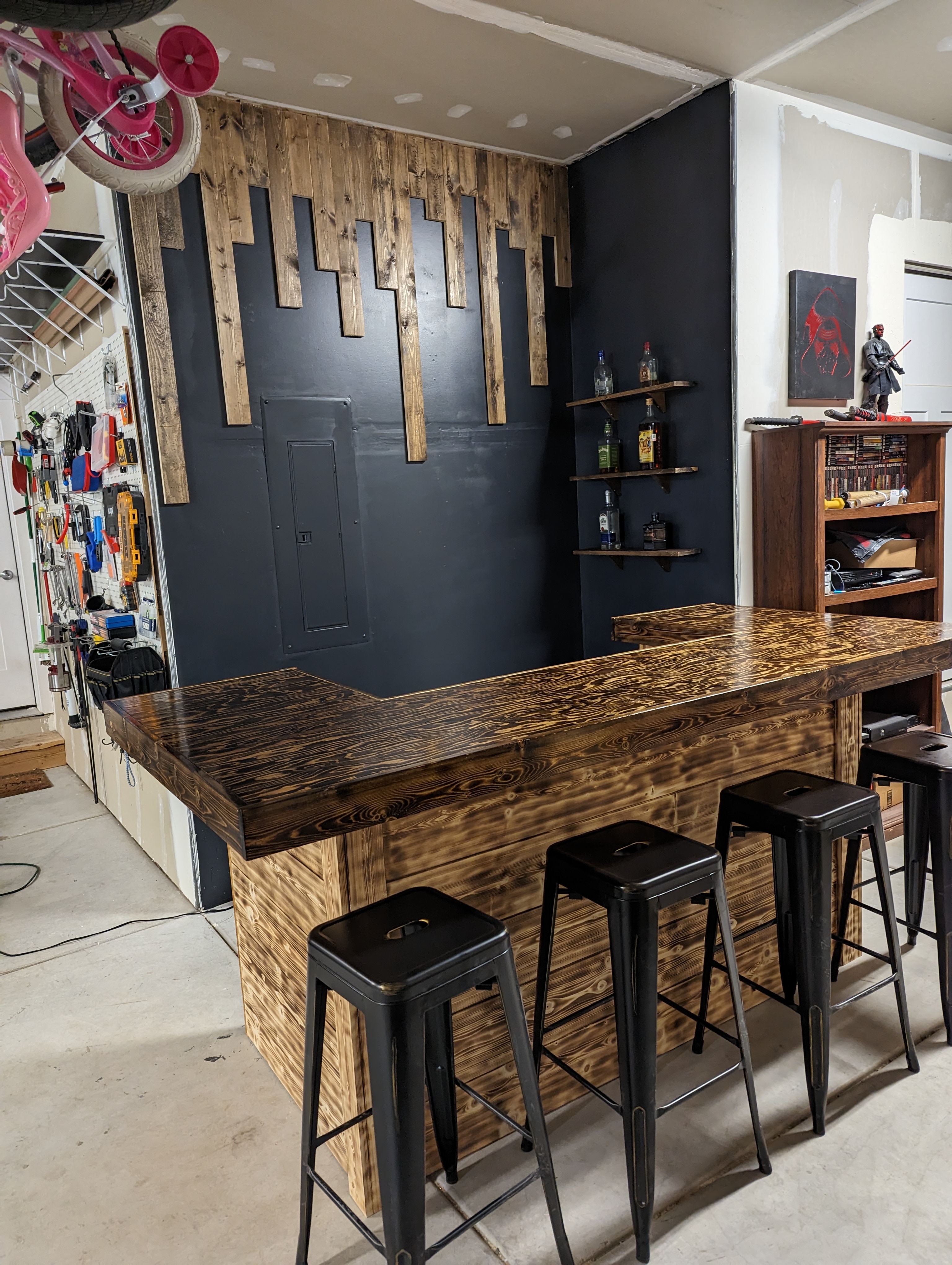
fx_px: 878
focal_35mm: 24
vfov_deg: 71.5
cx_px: 476
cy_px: 632
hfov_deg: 56.9
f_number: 1.85
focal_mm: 6.81
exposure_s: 1/40
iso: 228
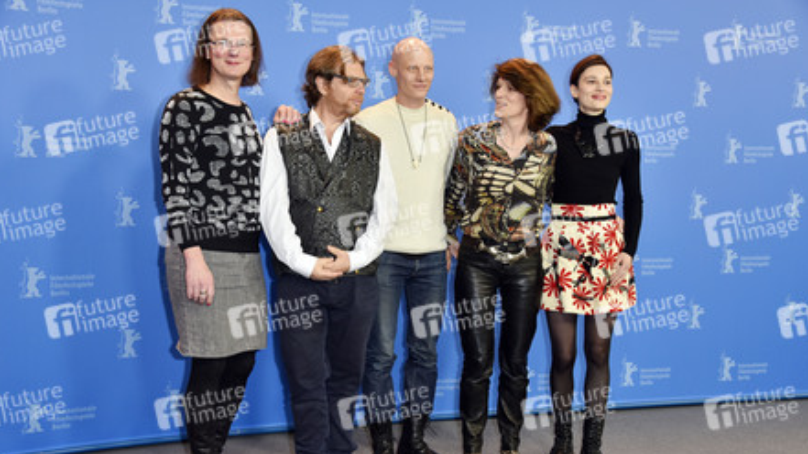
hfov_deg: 45.5
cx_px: 409
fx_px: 964
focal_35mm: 45
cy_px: 271
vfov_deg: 26.5
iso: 640
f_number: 5
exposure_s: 1/125
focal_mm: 42
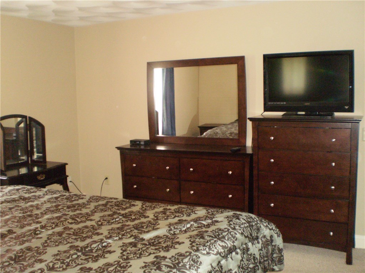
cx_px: 182
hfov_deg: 51.4
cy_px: 136
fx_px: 380
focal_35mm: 36
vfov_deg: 39.7
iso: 500
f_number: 3.1
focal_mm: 6.3
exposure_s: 1/30
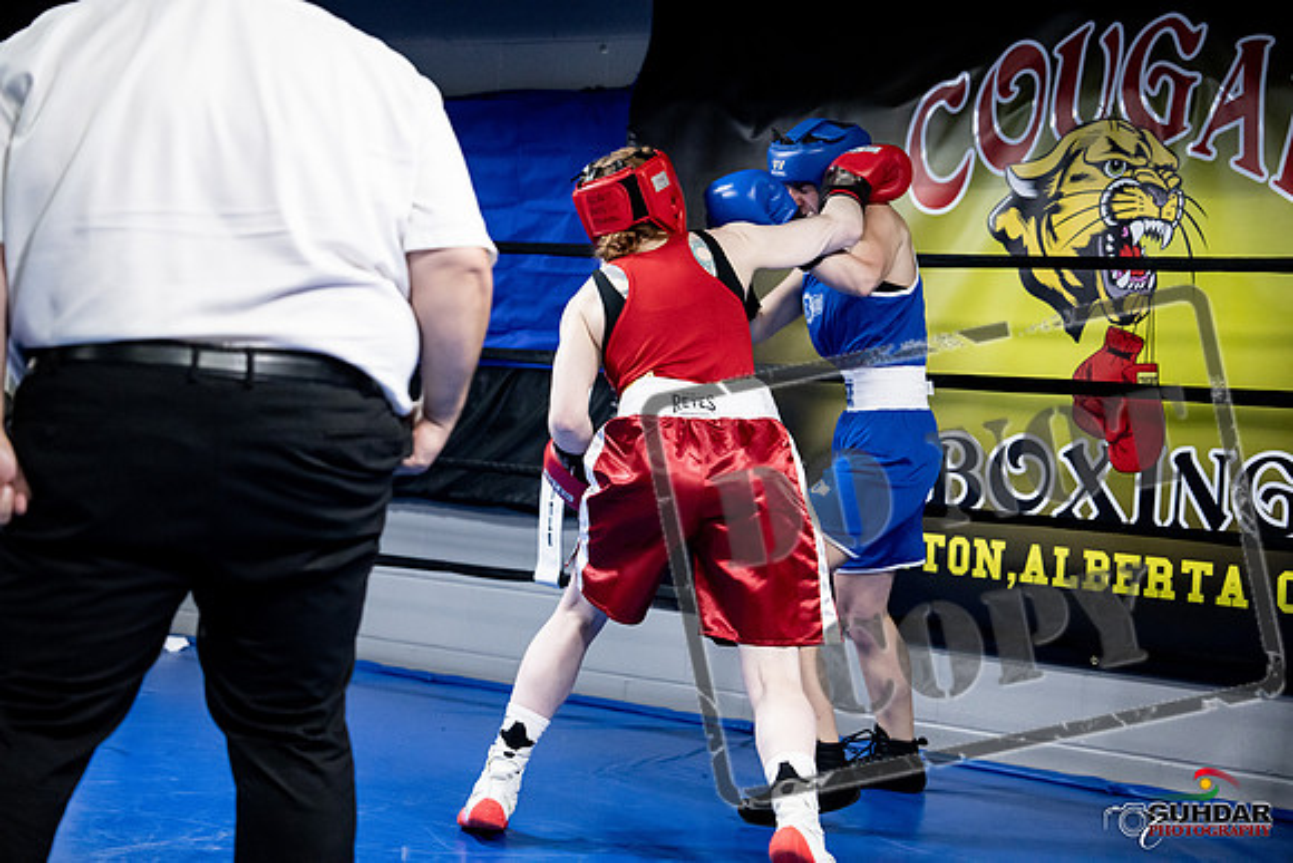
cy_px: 432
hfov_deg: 28.8
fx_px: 2515
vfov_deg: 19.5
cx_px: 646
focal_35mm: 70
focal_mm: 70
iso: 8000
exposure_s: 1/1000
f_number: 2.8
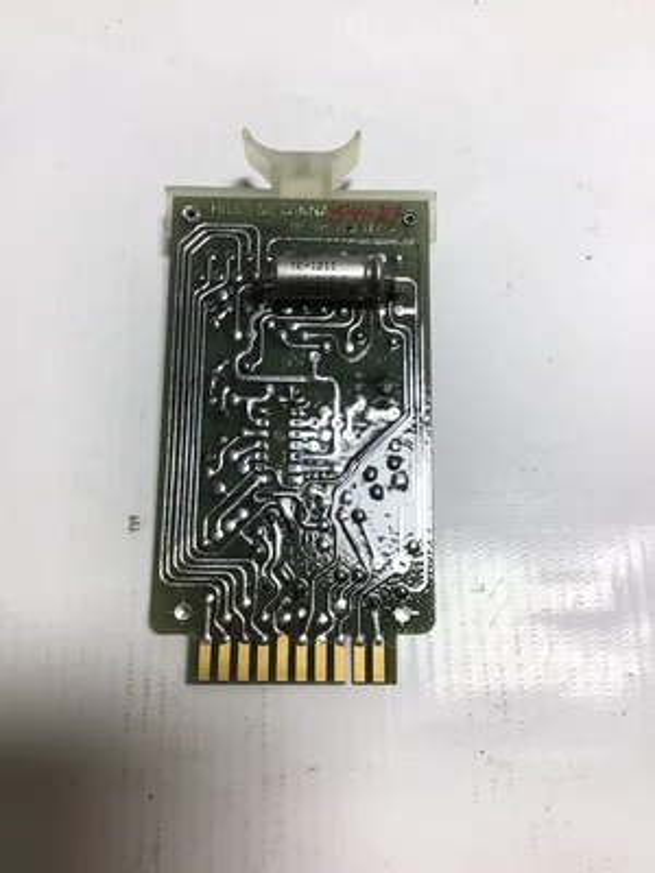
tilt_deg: -72.4
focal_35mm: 31
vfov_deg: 58.4
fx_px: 782
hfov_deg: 45.4
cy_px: 436
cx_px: 328
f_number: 2.4
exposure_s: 1/212
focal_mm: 3.3
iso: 25
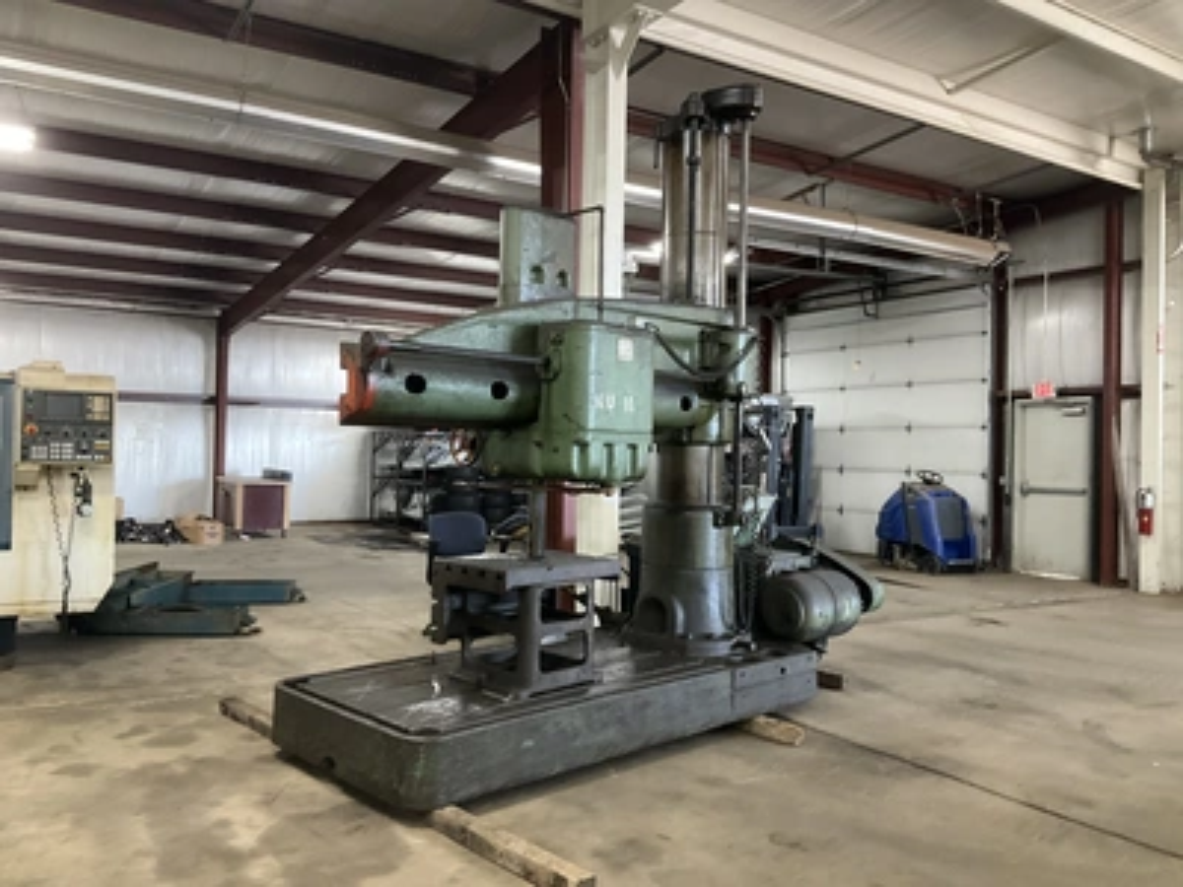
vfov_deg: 48.2
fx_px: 991
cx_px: 592
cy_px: 444
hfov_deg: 61.7
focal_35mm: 29
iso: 250
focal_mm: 3
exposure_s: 1/60
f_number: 1.8
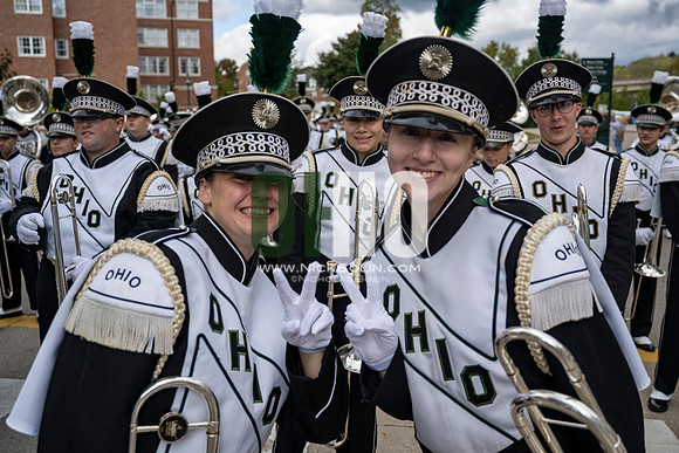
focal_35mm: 34
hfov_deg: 55.1
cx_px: 340
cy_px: 226
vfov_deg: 38.4
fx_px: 651
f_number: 4
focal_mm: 34.5
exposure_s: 1/1000
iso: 100
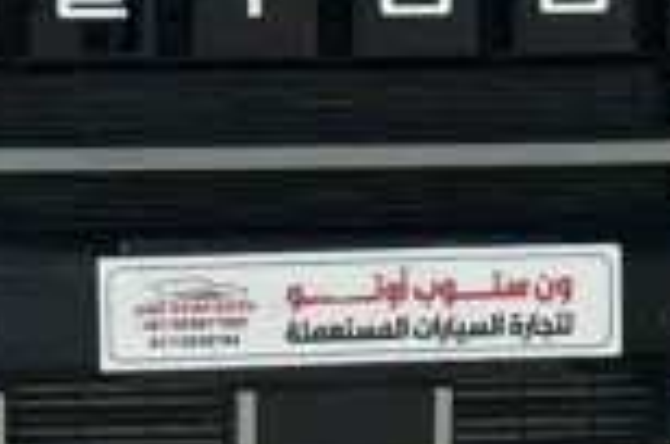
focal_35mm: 208
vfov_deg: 6.6
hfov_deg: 9.9
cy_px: 22
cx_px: 248
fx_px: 3863
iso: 100
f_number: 1.78
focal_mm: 6.86
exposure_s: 1/6211
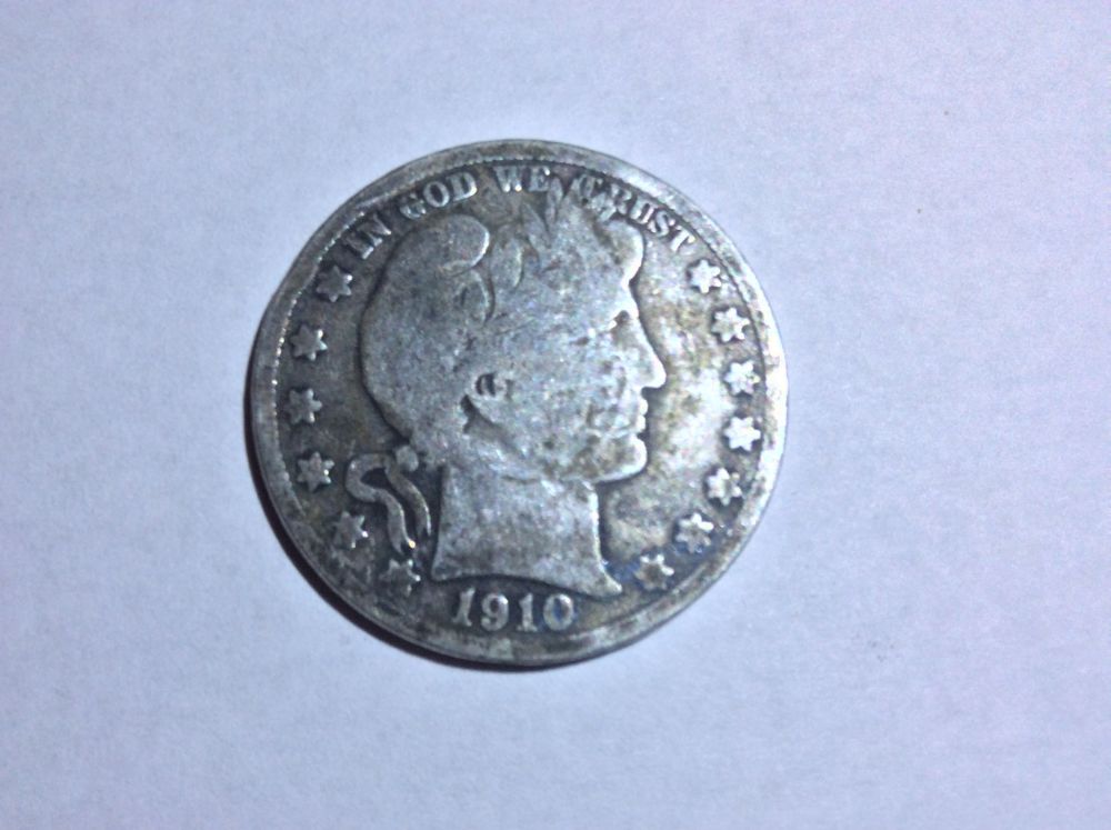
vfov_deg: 44.1
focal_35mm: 32
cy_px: 415
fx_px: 1026
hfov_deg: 56.9
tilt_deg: -79.7
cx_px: 556
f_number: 2.4
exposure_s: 1/24
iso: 32
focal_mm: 3.3
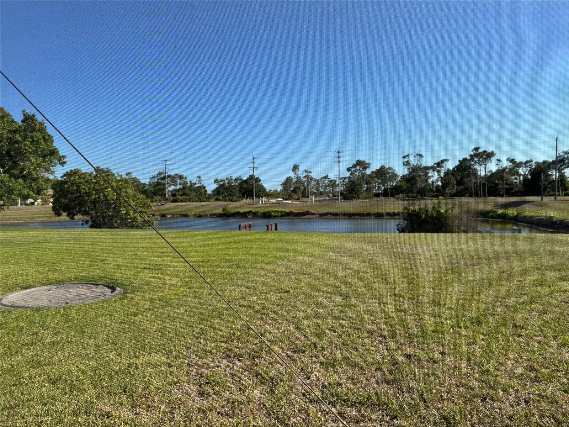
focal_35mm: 24
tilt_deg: -2.8
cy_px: 214
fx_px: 394
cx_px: 284
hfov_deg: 71.6
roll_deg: +1.4
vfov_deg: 56.8
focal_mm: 6.76
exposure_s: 1/3096
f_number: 1.78
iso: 80
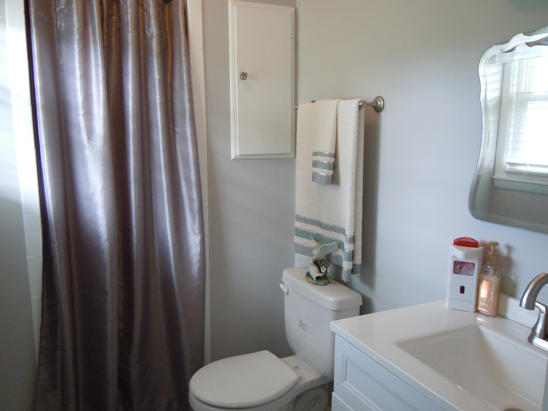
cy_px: 206
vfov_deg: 46.8
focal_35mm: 30
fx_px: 475
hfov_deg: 60.0
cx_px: 274
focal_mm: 5.4
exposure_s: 1/40
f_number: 3.5
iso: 400
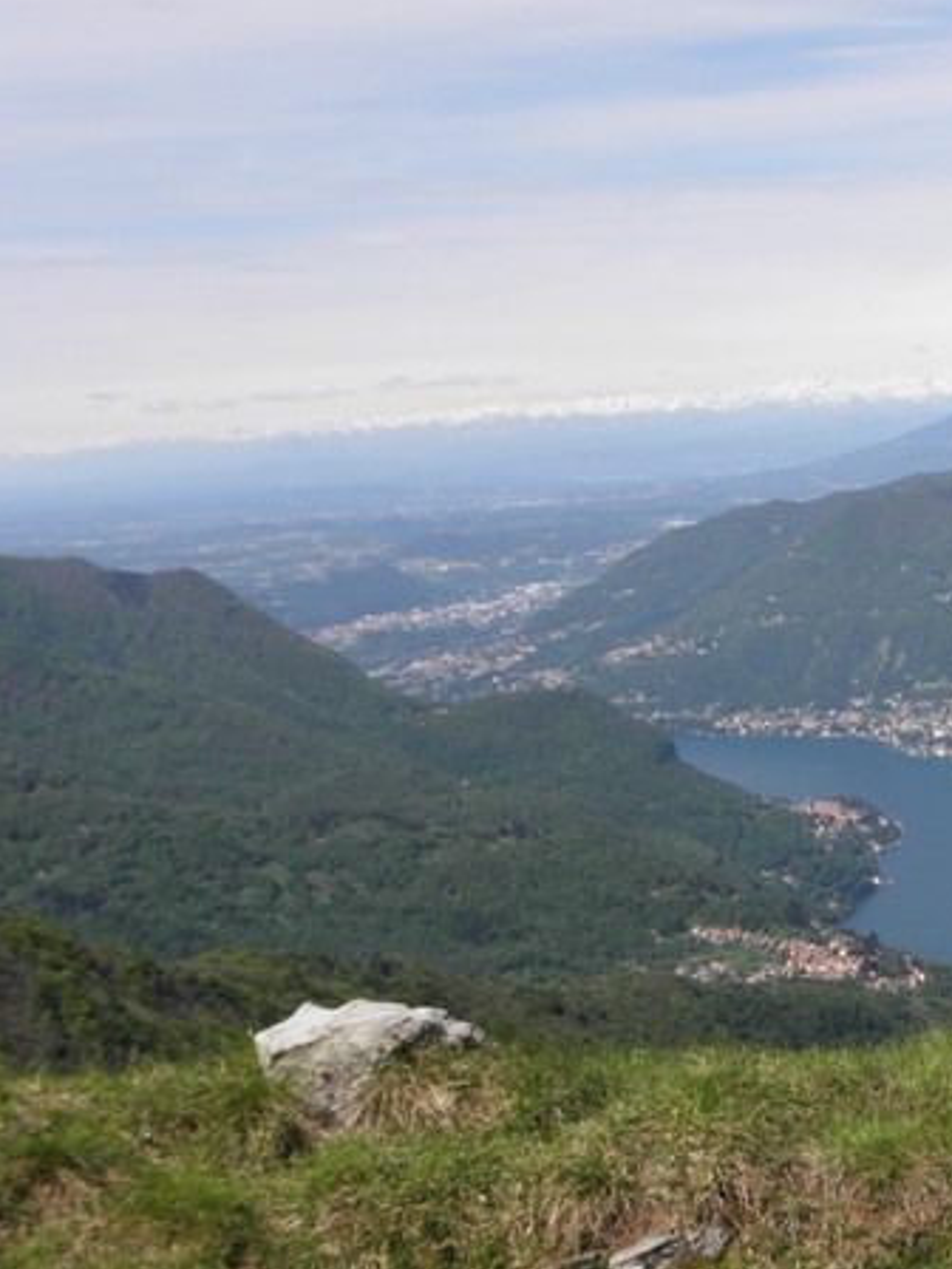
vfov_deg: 29.4
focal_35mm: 66
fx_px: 2420
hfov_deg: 20.9
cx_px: 1105
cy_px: 646
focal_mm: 6.64
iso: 64
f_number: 5.6
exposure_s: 1/320
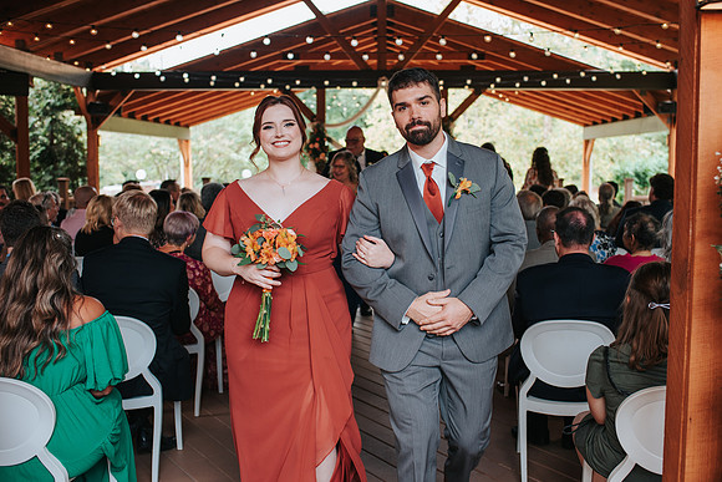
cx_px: 385
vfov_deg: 34.5
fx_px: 776
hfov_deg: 49.9
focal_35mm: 39
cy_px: 225
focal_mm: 35
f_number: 3.2
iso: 220
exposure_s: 1/125
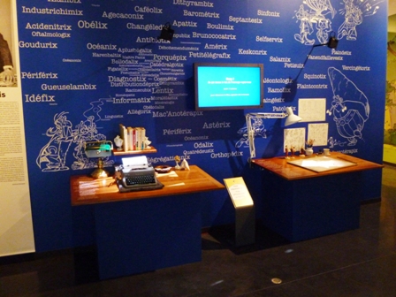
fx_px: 355
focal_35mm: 31
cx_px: 198
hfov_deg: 58.4
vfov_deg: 45.4
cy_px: 148
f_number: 3.4
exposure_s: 1/10
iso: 800
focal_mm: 5.6
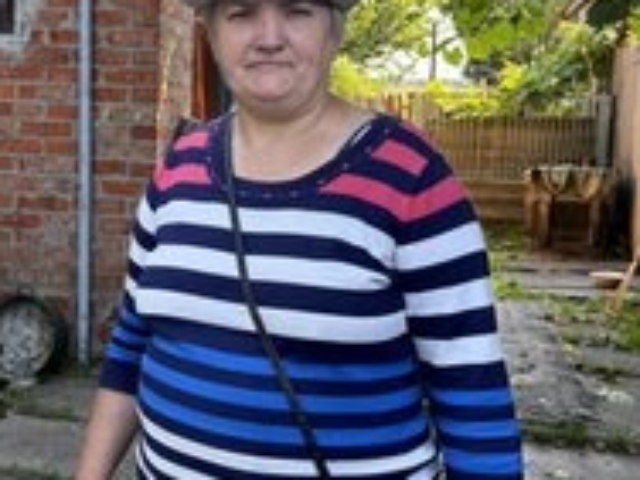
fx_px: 943
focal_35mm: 51
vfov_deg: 28.4
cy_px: 174
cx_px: 180
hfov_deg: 36.8
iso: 64
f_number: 1.78
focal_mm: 6.76
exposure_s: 1/204
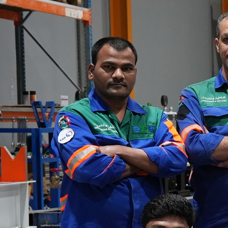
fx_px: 1125
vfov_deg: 11.5
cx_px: 531
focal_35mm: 151
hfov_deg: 10.2
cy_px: 187
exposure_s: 1/125
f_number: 4.5
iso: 1600
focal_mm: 35
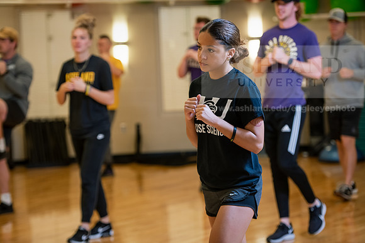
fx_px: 1115
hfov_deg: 18.6
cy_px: 122
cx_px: 182
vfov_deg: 12.5
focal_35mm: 110
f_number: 3.2
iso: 800
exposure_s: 1/200
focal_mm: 110
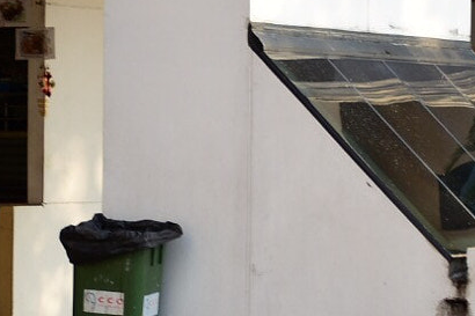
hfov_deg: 10.0
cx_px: 240
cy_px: 183
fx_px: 2703
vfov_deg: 6.7
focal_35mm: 205
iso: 125
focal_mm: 35
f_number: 4.2
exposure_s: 1/200
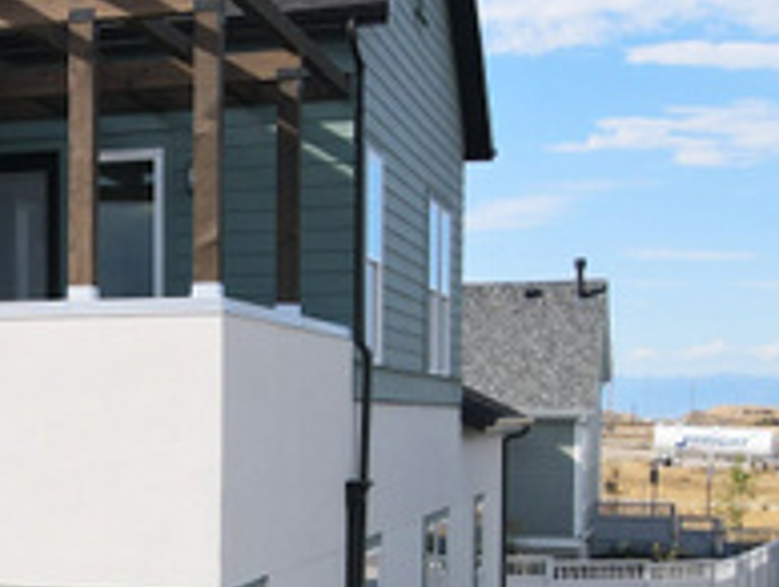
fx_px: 1780
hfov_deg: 22.6
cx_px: -177
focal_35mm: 79
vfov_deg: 18.5
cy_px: 474
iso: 100
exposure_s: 1/640
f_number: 2.8
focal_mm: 4.5
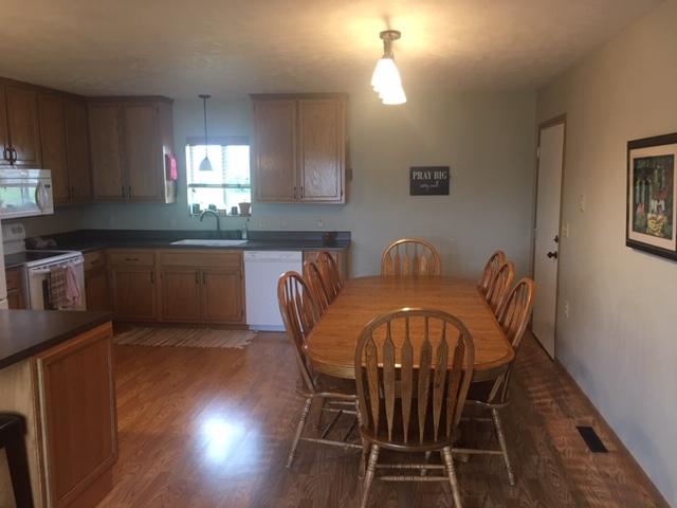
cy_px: 254
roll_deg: +0.1
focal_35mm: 29
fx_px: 567
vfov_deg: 48.2
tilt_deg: -5.8
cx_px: 338
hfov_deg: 61.7
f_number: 2.2
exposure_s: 1/15
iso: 32
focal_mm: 4.15
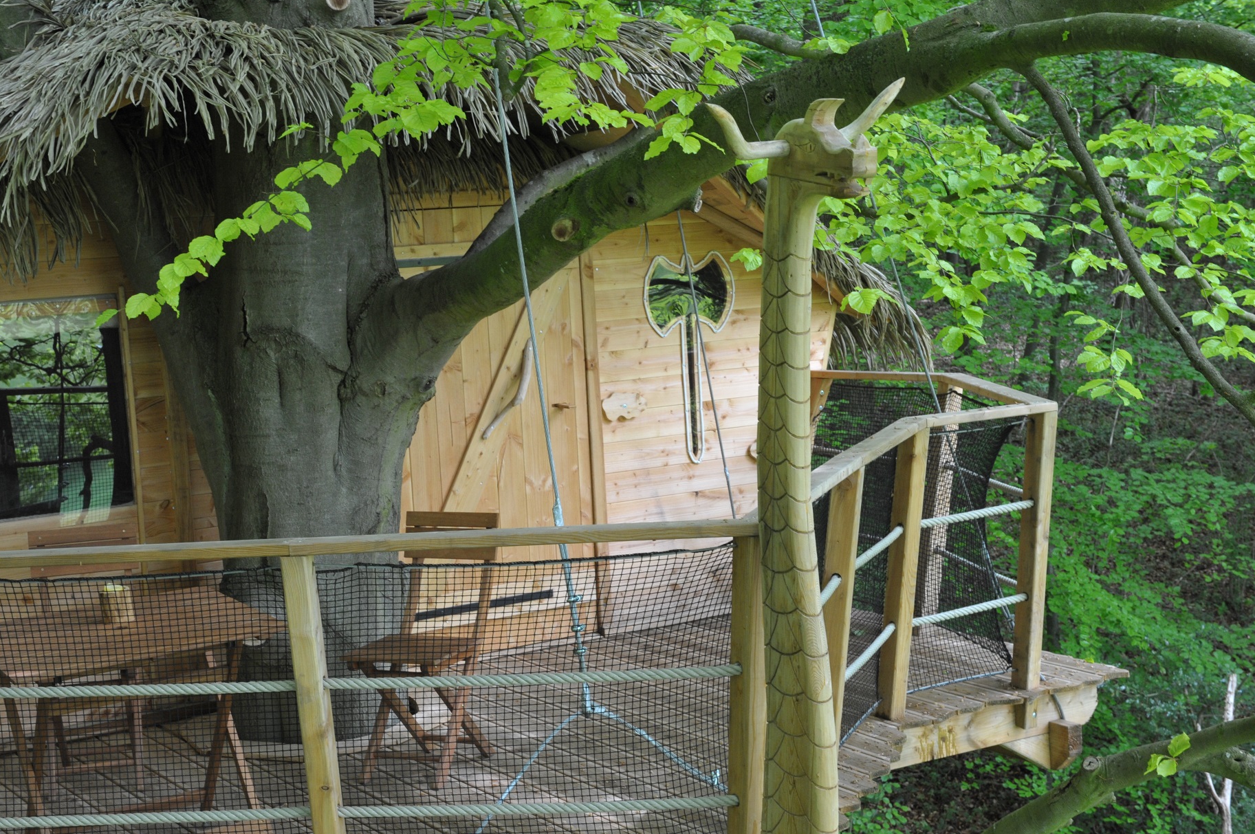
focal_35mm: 57
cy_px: 443
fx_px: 1985
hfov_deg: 35.1
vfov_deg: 23.7
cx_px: 583
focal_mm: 52
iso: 1600
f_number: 10
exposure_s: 1/80
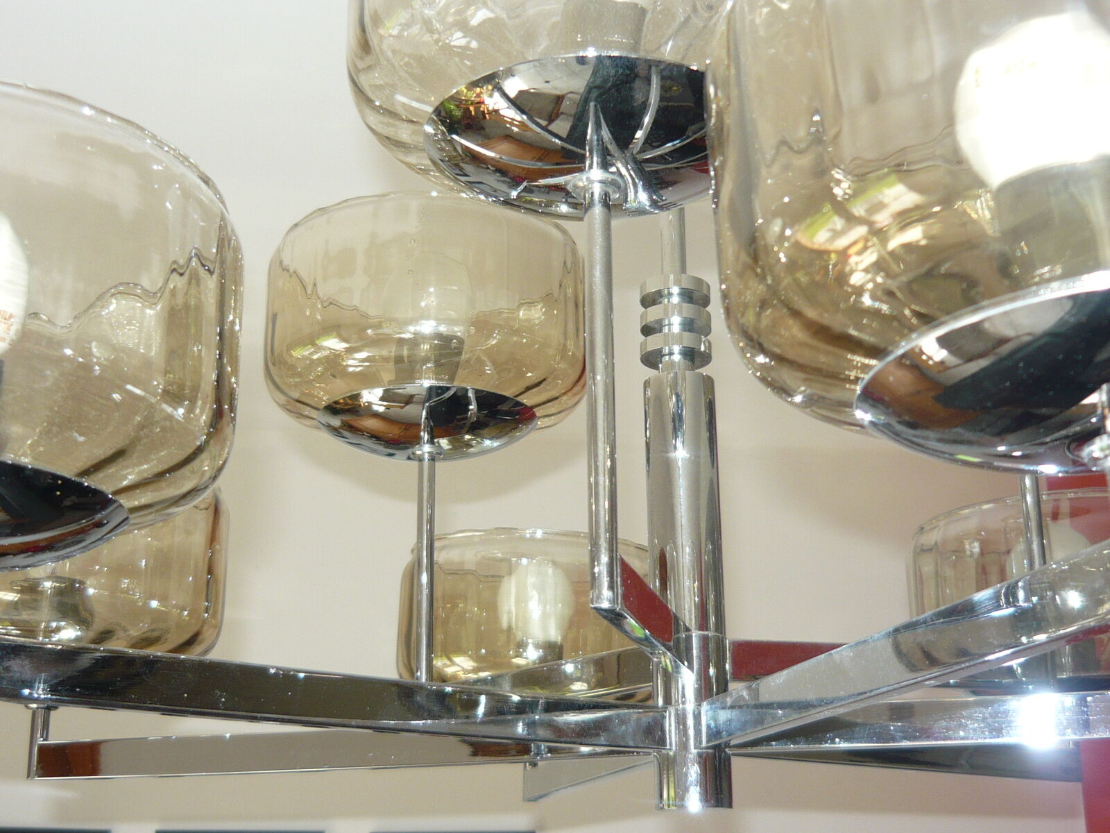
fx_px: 1443
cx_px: 555
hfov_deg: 42.1
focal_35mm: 45
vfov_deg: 32.2
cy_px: 416
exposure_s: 1/80
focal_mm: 5.5
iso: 100
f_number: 2.8
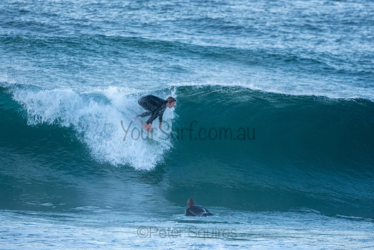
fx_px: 7793
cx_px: 187
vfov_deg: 1.8
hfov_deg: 2.7
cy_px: 125
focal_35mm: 750
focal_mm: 500
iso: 1600
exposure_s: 1/1600
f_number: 5.6
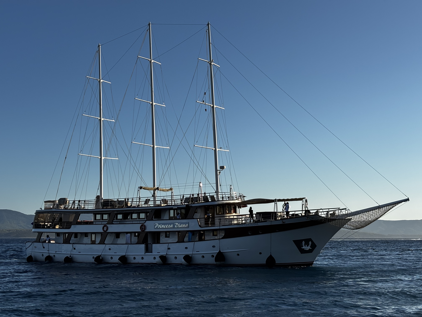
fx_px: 634
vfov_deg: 28.0
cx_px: 211
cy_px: 158
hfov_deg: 36.8
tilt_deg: +6.4
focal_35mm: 52
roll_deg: -0.4
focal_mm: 5.96
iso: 40
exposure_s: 1/3205
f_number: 1.6
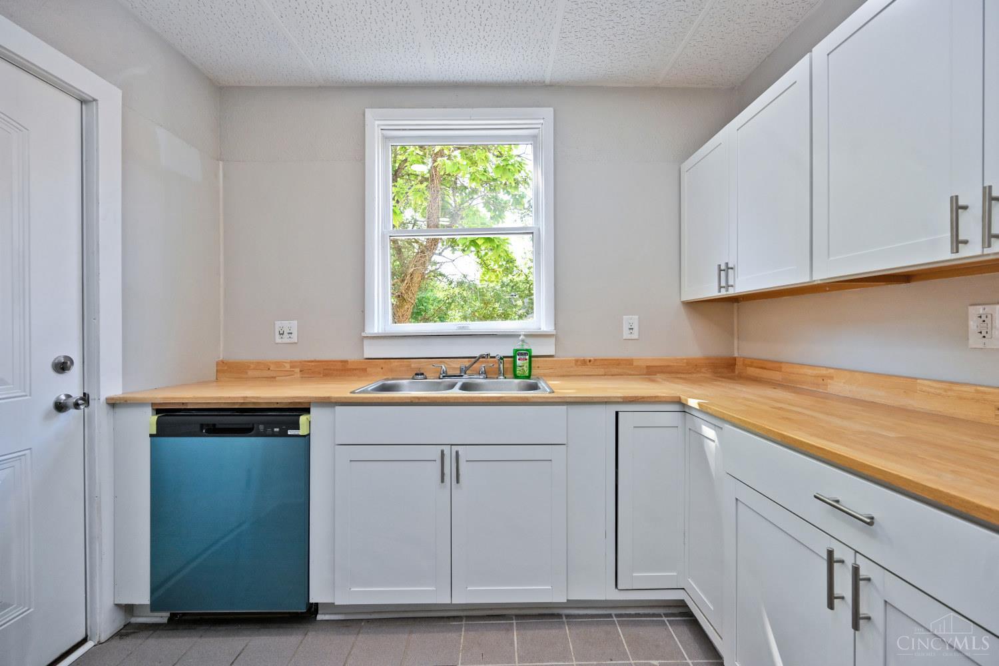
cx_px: 500
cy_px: 333
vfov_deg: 81.2
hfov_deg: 104.3
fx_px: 388
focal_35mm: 14
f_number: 5
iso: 200
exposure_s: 1/100
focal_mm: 14
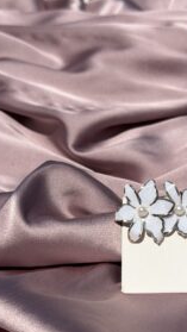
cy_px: 234
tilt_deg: -31.2
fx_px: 661
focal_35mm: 75
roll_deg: +2.6
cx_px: 166
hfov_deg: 15.9
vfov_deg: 28.0
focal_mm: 6.76
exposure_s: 1/16129
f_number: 1.78
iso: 64
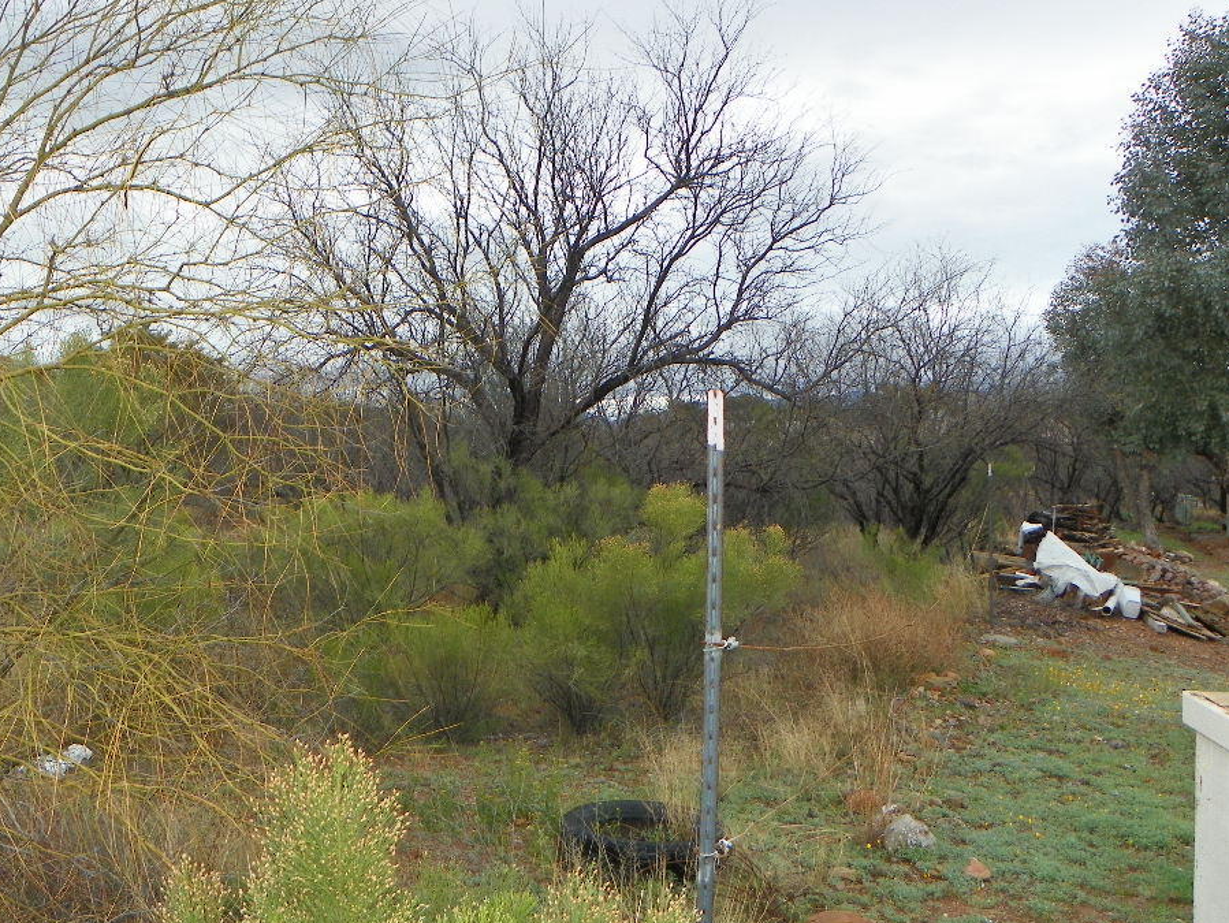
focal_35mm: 37
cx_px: 437
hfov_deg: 49.5
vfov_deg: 38.7
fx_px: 1314
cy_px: 469
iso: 64
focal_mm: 4.6
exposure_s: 1/250
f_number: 3.5
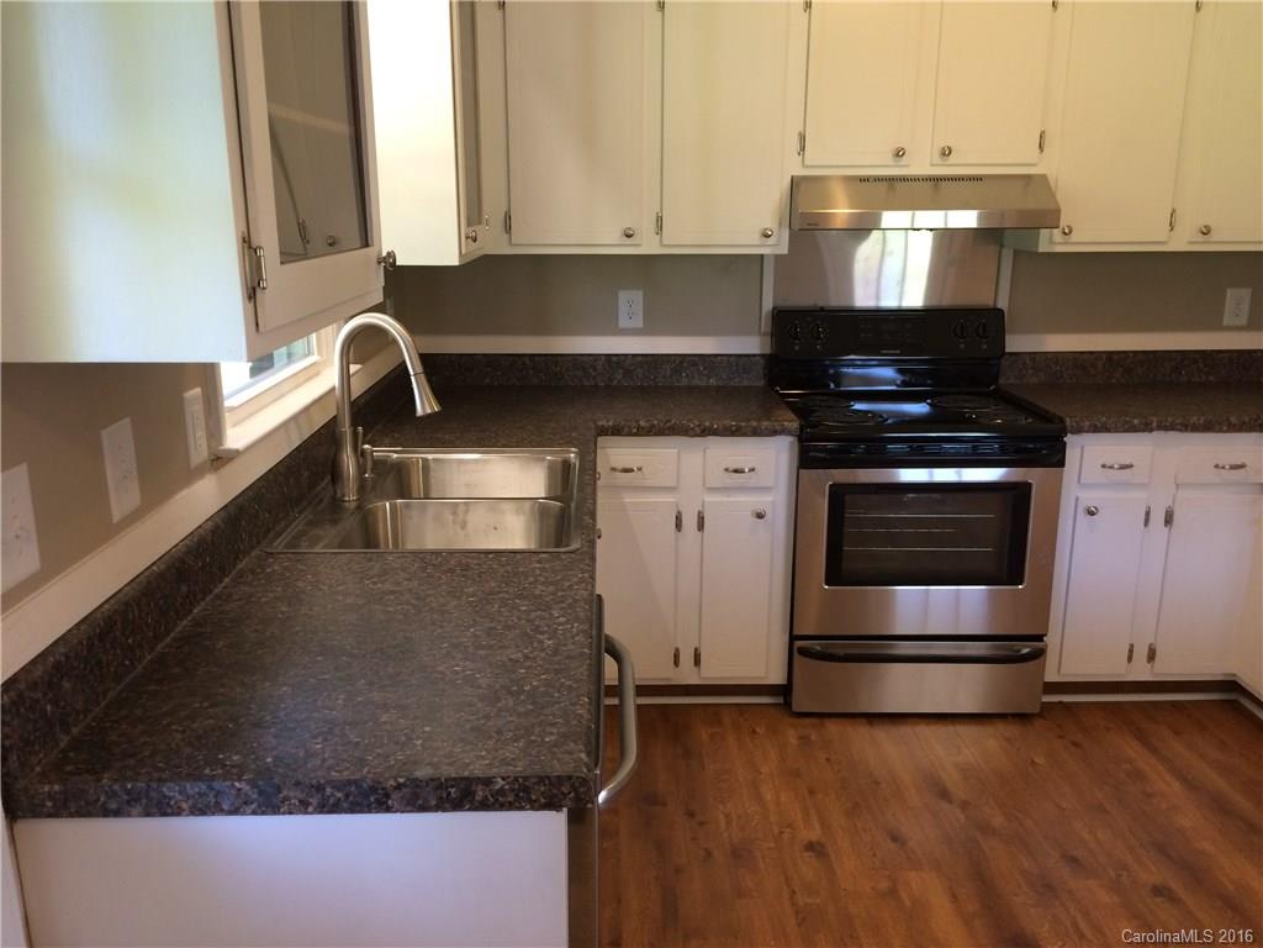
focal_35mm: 29
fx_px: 1058
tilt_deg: -16.4
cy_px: 474
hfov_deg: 61.7
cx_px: 632
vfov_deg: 48.2
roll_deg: +0.6
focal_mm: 4.15
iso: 100
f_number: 2.2
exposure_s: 1/30
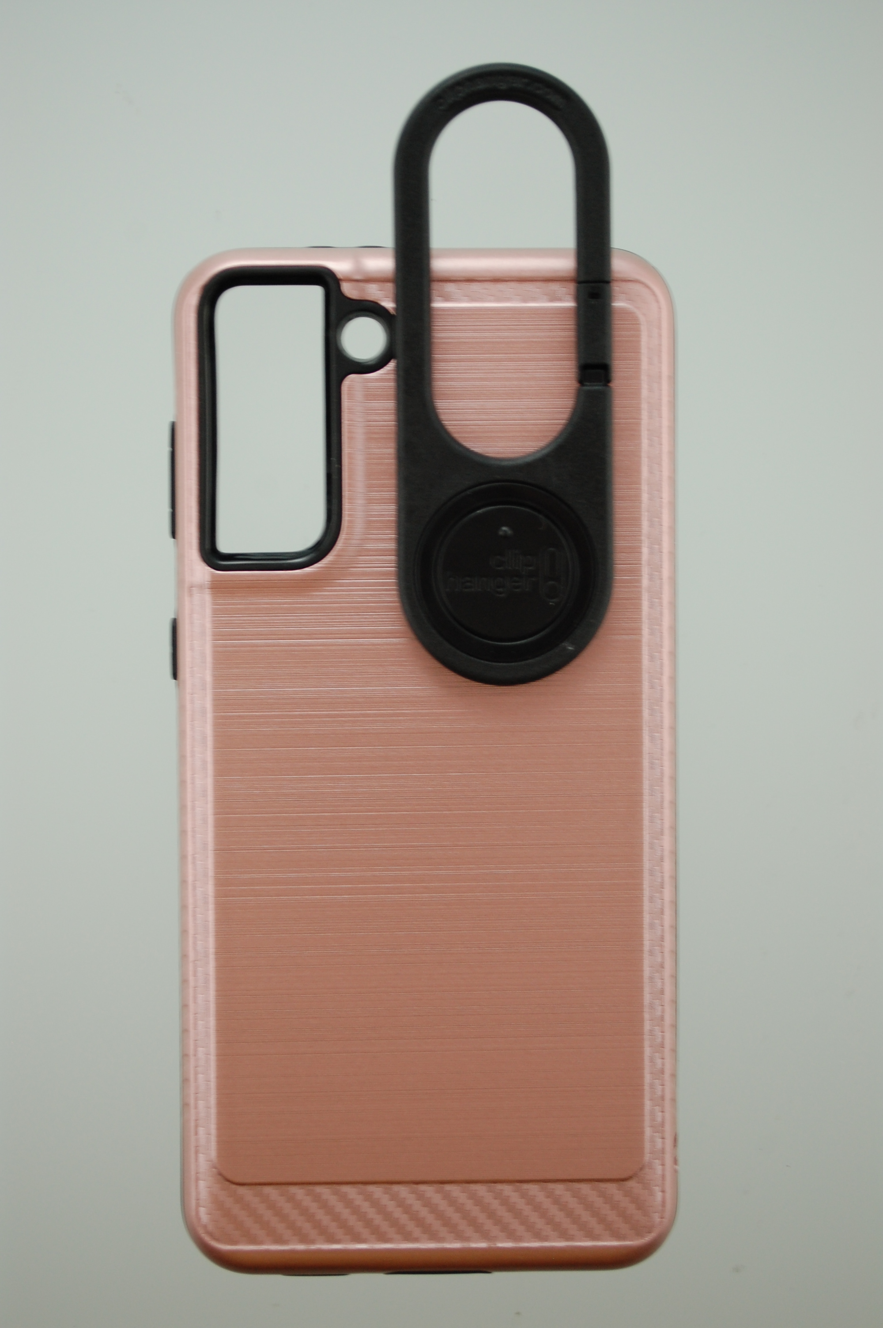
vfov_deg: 36.9
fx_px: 1990
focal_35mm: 54
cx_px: 442
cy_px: 664
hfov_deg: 25.0
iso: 400
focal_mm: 36
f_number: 5.3
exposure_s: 1/30
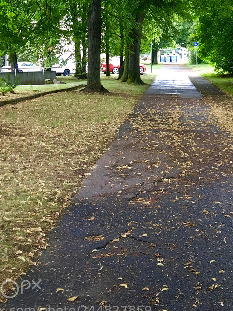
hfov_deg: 24.1
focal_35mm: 60
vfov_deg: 30.5
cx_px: 182
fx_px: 538
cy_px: 20
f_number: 2.2
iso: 40
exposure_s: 1/17
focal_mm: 4.15
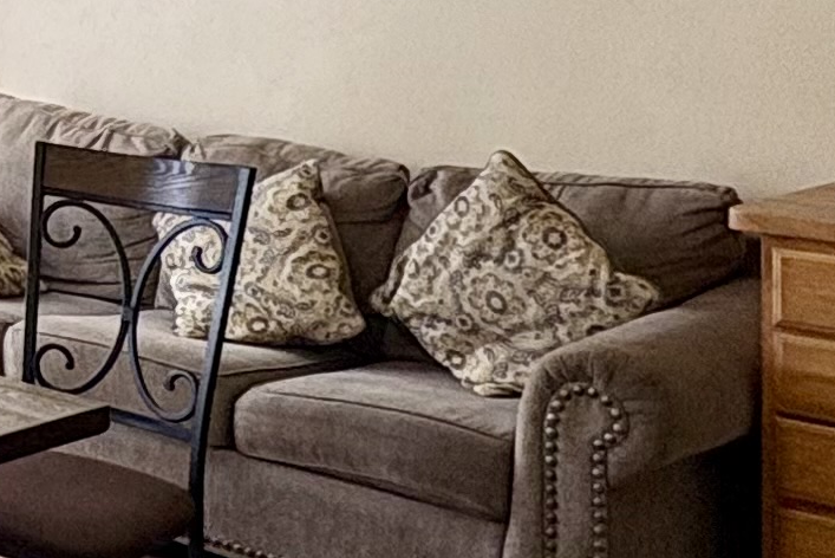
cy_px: -131
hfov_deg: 20.6
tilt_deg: +1.1
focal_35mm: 83
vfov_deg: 15.8
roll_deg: +0.1
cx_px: -451
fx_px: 1926
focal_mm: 2.22
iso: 50
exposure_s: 1/99
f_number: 2.2
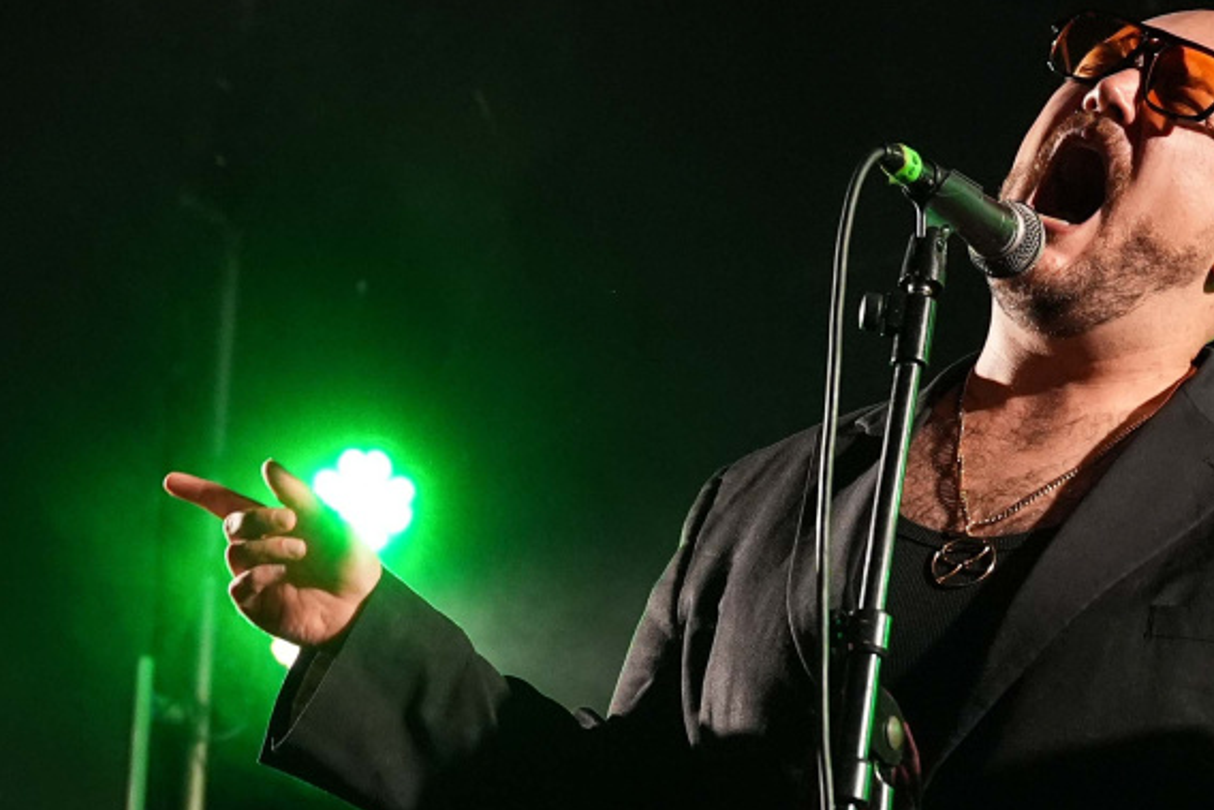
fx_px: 3258
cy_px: 955
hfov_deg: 21.1
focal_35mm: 97
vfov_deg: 13.8
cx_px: 650
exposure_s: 1/125
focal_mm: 30.5
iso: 3200
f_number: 2.8
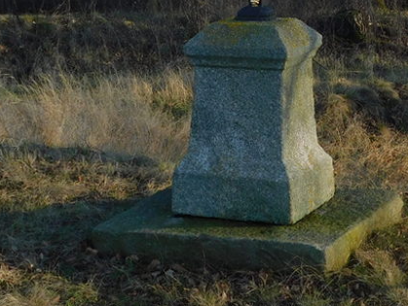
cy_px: -61
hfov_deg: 19.0
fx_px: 1215
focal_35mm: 103
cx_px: 239
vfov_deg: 14.0
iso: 125
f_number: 3.5
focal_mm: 6.3
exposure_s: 1/250
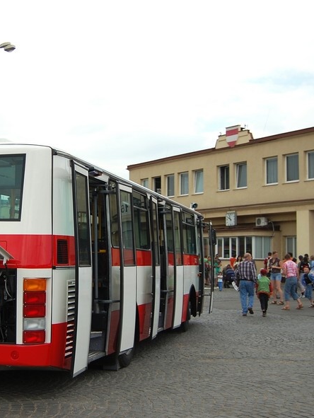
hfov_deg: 25.2
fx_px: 689
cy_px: 208
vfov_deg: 33.8
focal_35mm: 57
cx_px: 55
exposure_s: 1/1000
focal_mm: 26
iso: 200
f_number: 4
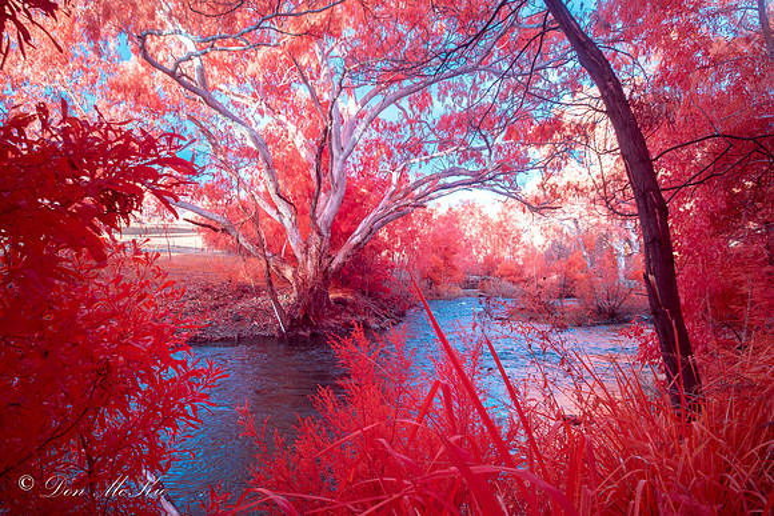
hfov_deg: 71.6
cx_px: 387
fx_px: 537
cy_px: 290
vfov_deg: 51.2
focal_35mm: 25
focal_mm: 12
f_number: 7.1
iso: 200
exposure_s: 1/40
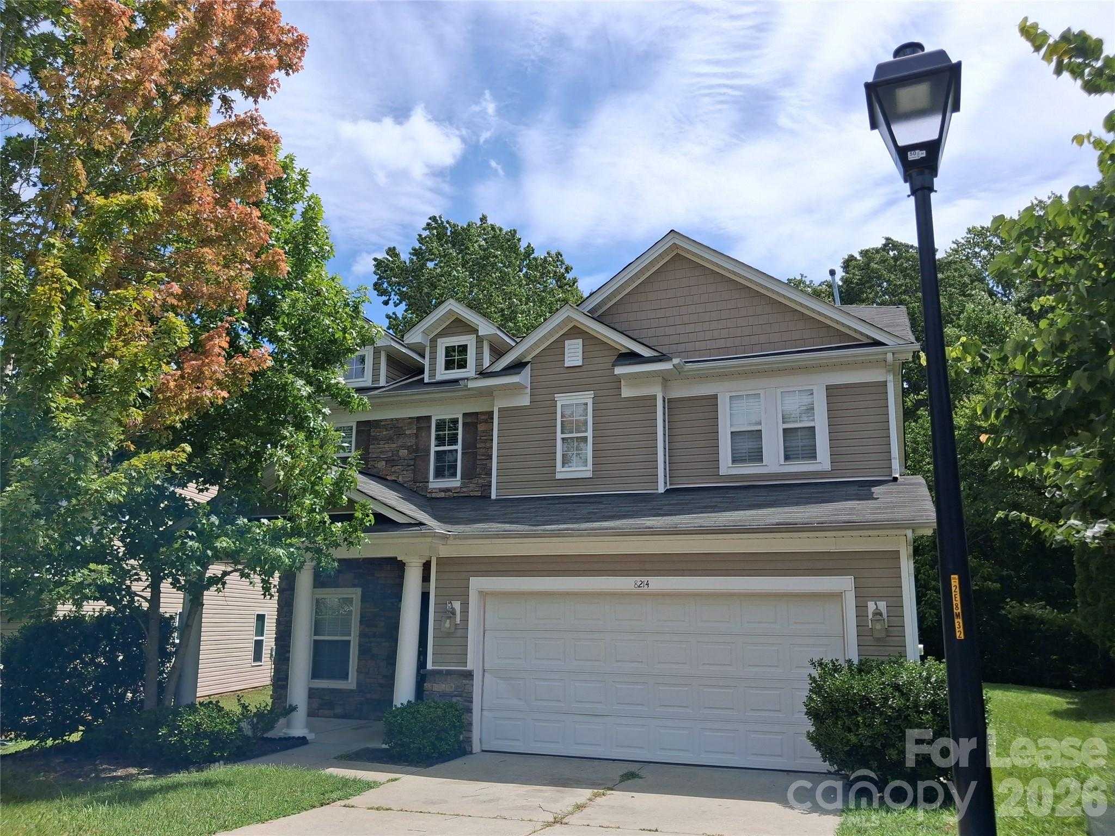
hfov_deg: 65.3
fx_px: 870
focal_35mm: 27
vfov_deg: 51.4
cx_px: 558
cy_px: 418
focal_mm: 4
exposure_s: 1/1119
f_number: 1.8
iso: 25
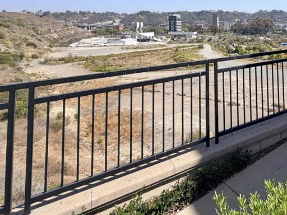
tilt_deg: +3.8
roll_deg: +1.1
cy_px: 7
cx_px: 261
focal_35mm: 28
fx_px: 232
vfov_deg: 43.7
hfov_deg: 54.8
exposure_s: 1/970
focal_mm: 2.22
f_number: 2.2
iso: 20
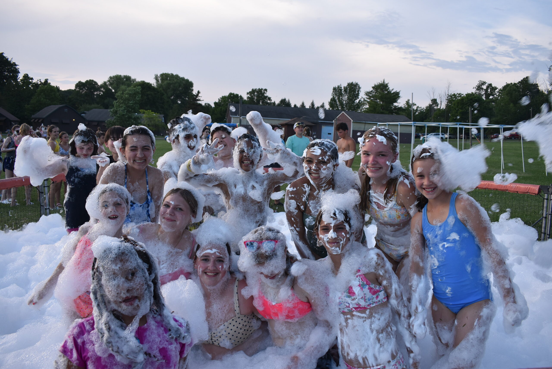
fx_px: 460
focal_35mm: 30
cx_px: 276
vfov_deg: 43.7
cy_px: 184
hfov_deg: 61.9
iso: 360
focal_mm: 20
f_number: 5.6
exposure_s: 1/250
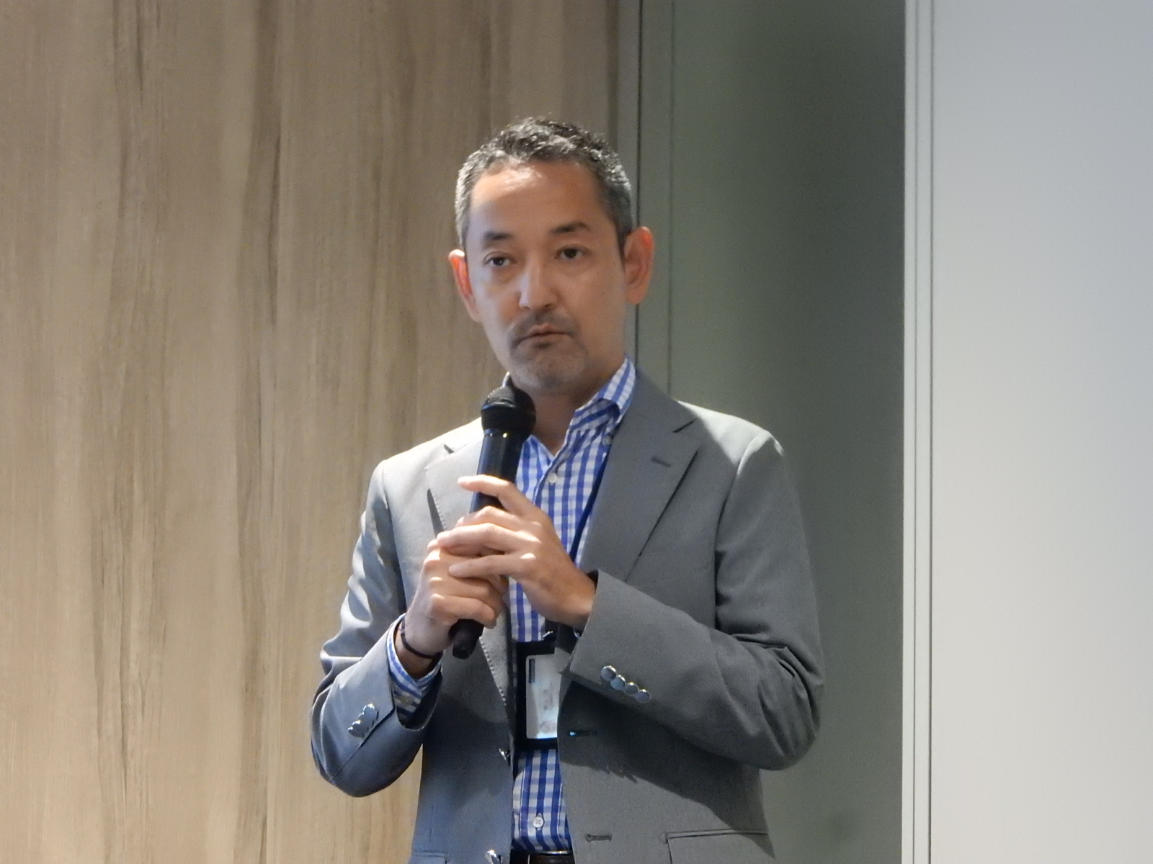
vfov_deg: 12.7
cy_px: 432
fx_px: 3897
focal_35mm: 117
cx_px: 576
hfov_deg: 16.8
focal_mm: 21
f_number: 5.5
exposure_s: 1/30
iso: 1600
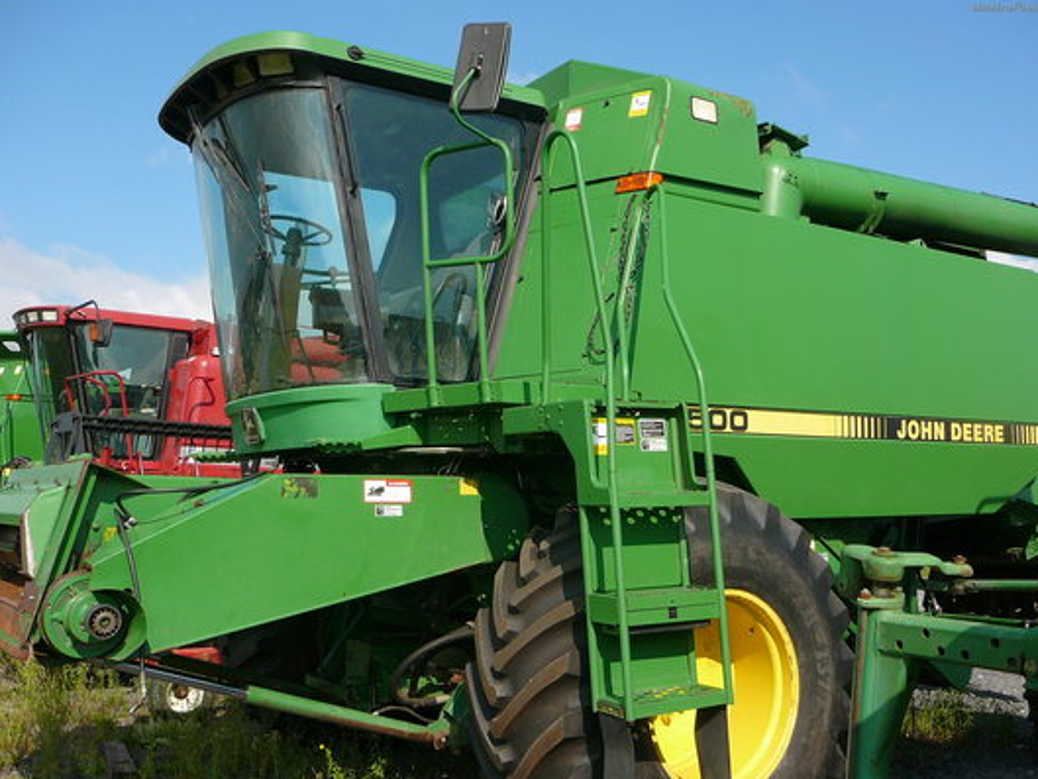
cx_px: 532
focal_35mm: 36
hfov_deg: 51.3
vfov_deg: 39.7
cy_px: 396
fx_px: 1080
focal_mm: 5.2
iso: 80
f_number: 5
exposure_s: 1/400
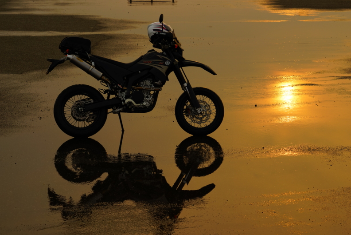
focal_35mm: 102
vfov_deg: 13.4
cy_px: 118
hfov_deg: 20.0
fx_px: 995
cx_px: 177
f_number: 8
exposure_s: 1/160
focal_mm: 101
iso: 100
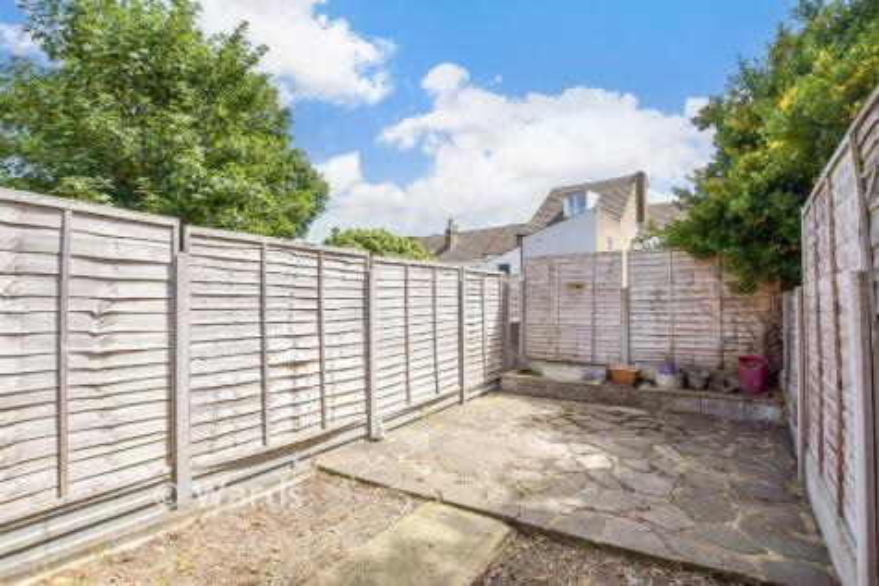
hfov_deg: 100.4
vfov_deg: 77.3
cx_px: 440
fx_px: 366
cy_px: 293
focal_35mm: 15
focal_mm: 10
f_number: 8
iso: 320
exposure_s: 1/500
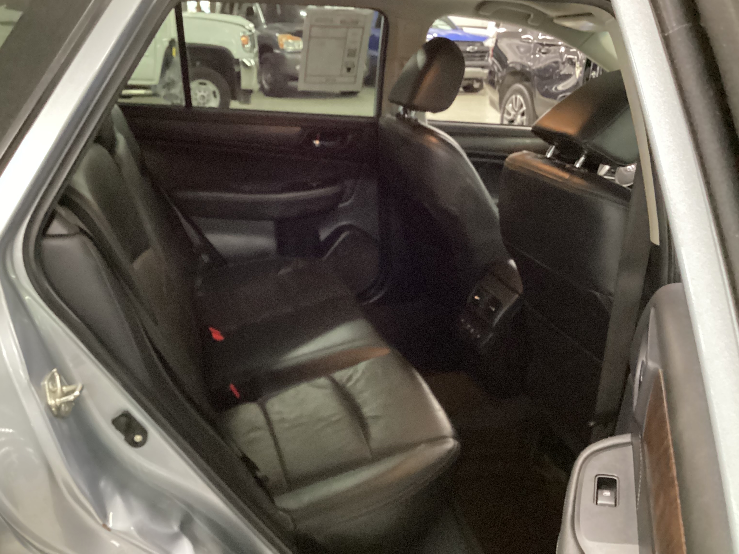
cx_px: 349
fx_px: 705
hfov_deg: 55.3
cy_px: 263
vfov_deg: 42.9
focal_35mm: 33
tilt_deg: -18.8
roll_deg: -1.1
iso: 800
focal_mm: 3.3
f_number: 2.4
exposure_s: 1/20
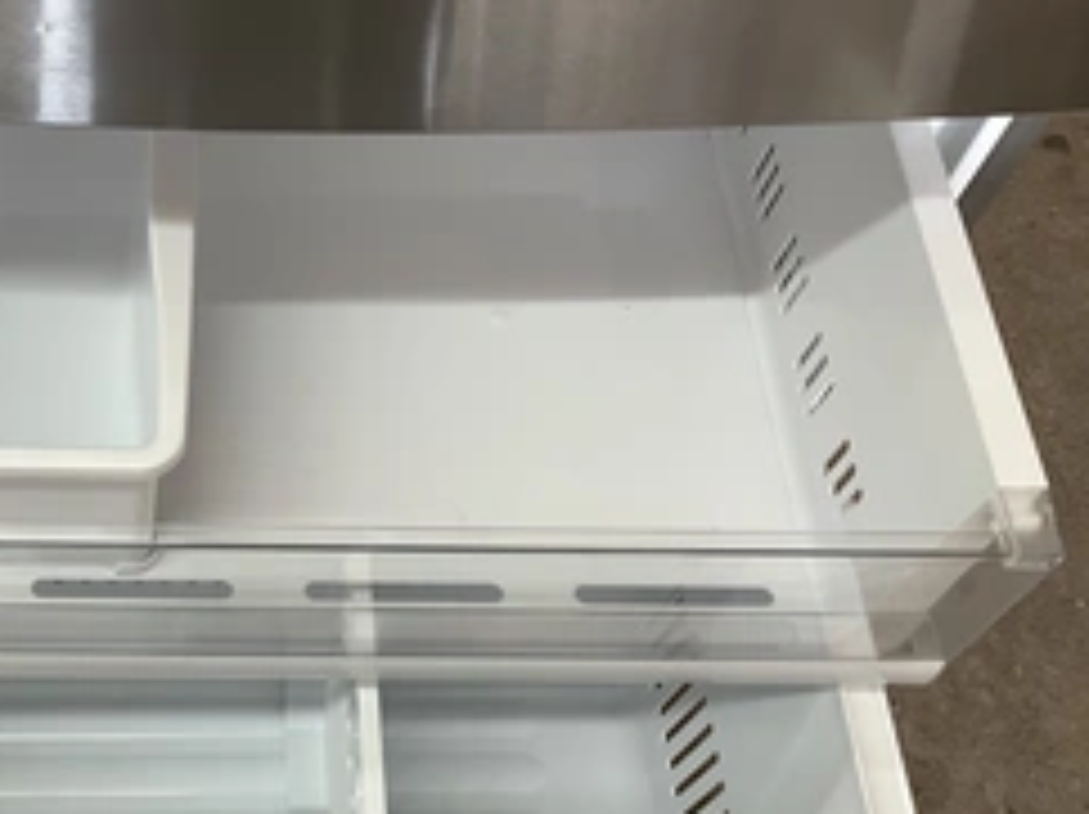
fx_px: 1509
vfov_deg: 30.1
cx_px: 238
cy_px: 513
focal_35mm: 48
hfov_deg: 38.4
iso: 50
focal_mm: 3
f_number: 1.8
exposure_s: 1/60
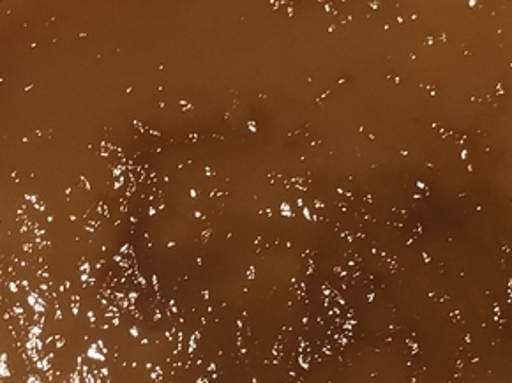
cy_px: 198
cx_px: 125
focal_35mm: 116
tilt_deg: -66.8
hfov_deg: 16.9
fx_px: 1714
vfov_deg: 12.8
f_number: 1.8
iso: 40
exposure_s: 1/17
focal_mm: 3.99
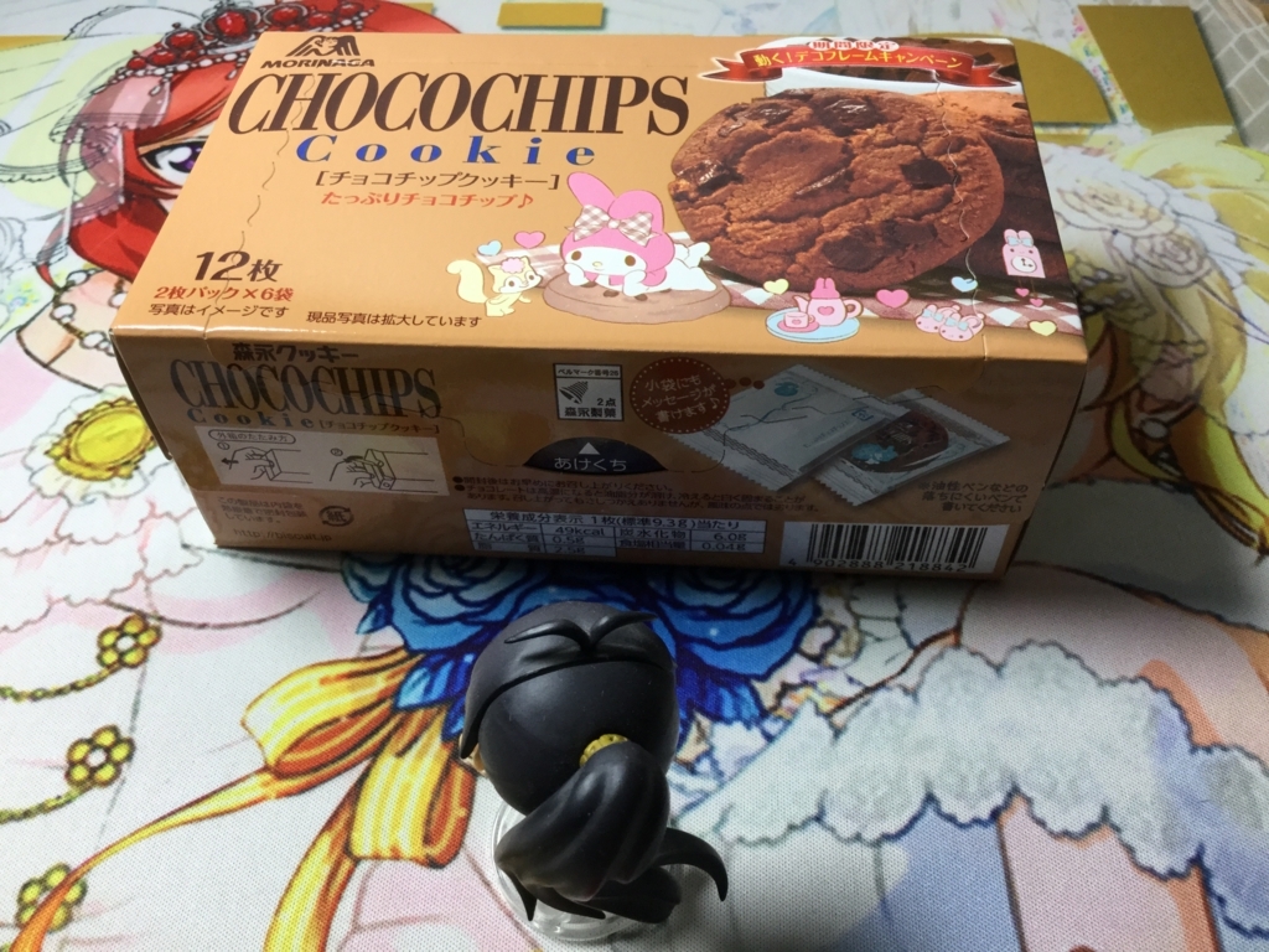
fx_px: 1136
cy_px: 476
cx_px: 634
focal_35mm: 31
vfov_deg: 45.4
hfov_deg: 58.4
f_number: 2.4
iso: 32
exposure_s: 1/30
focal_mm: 3.3
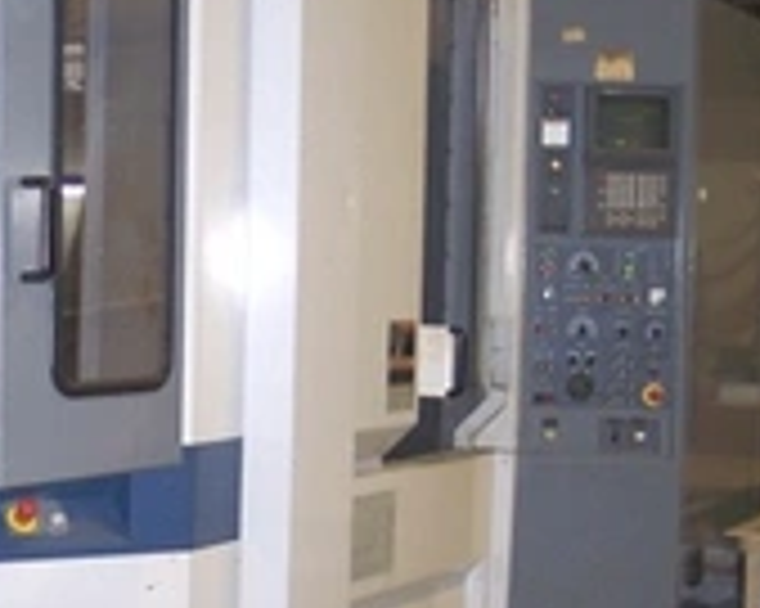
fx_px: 1978
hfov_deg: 21.2
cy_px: 356
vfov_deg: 17.4
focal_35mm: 88
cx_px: 49
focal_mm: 8
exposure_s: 1/30
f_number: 2.8
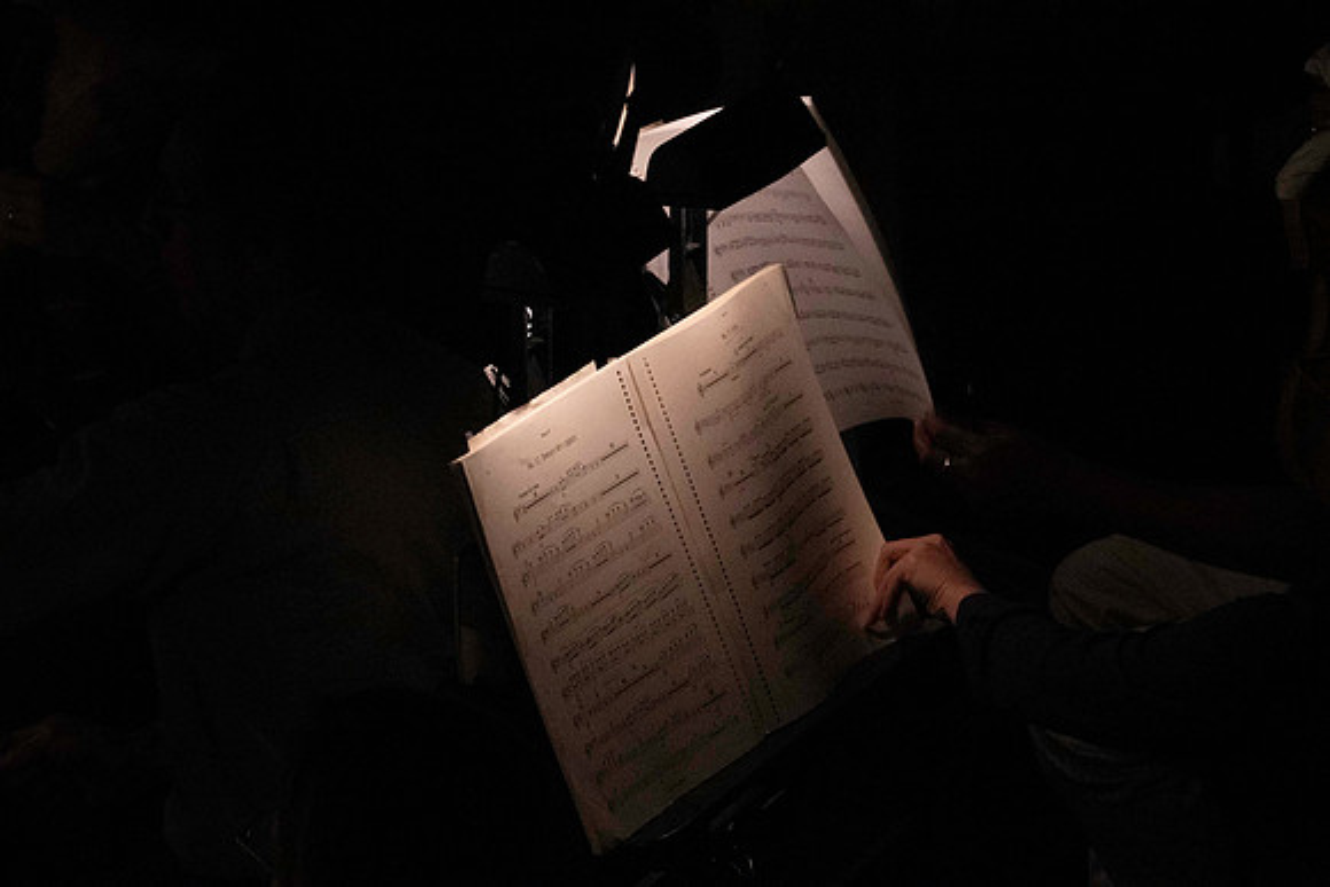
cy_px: 444
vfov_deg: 8.6
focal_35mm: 159
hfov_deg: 12.9
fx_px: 5875
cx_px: 665
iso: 25600
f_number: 18
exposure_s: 1/320
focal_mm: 159
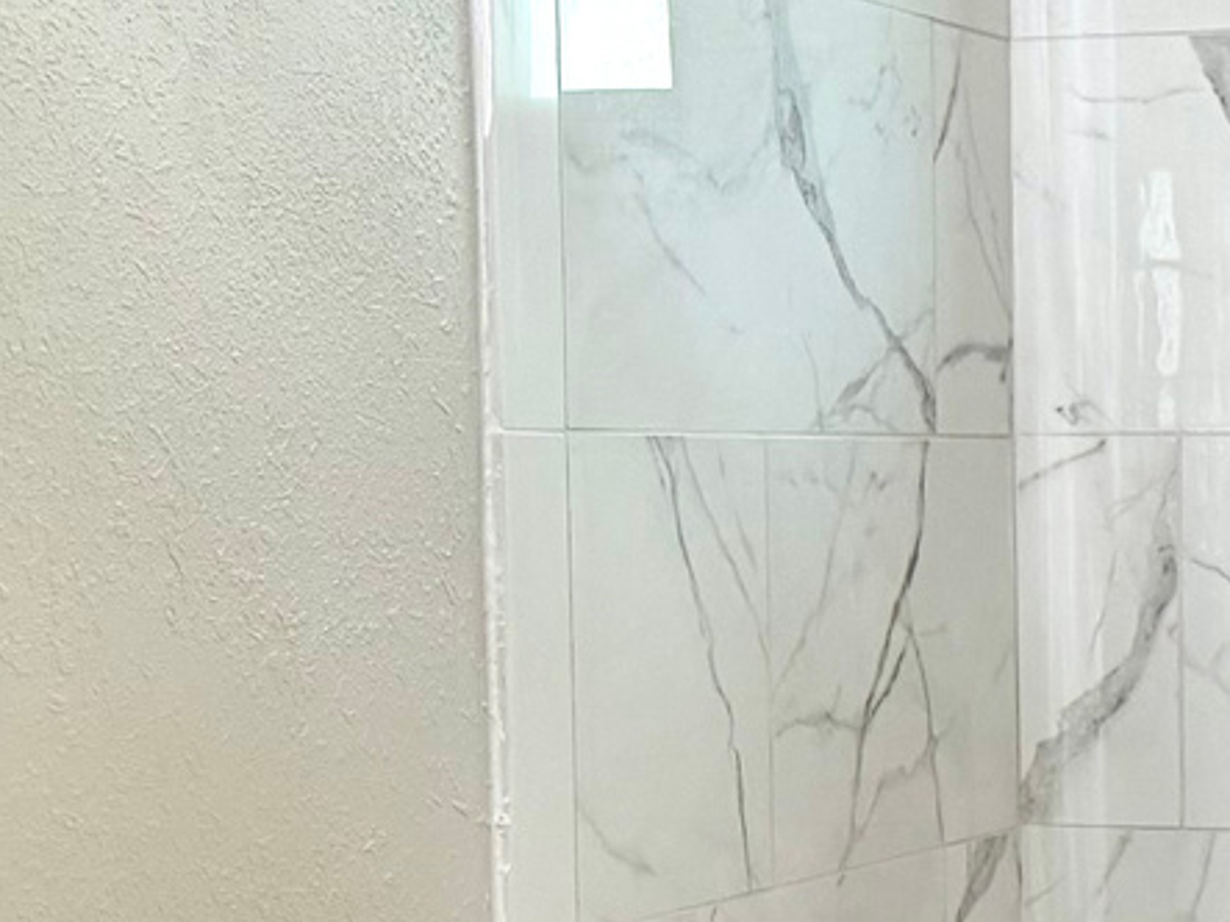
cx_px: 1261
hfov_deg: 17.3
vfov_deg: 13.3
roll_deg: +1.0
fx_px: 3943
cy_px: 683
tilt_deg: -3.6
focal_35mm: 111
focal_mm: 6.76
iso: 250
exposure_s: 1/120
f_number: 1.78
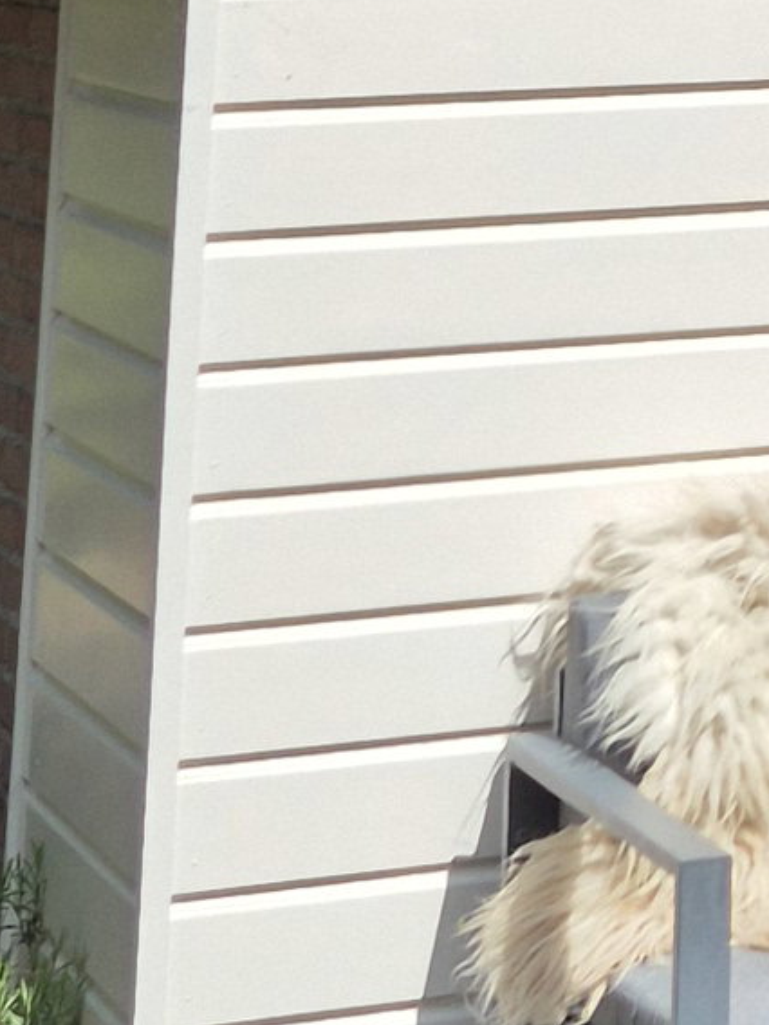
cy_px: -1097
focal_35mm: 162
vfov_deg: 11.0
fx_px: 4798
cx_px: 1657
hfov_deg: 8.6
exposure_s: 1/1772
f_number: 1.8
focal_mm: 5.4
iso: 25
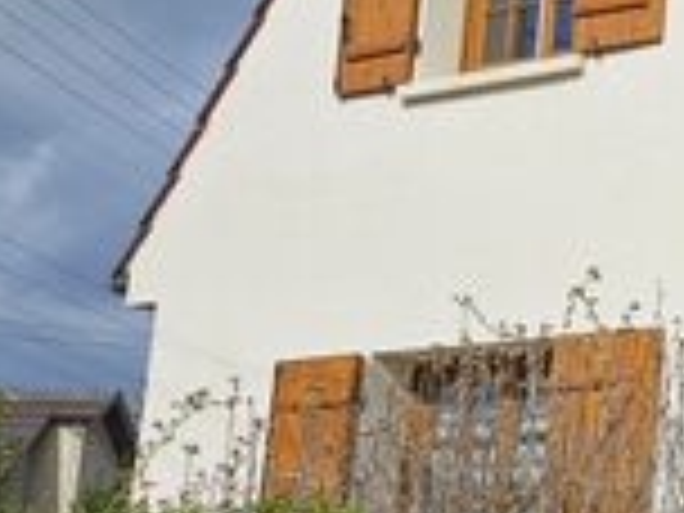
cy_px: 387
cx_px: 1300
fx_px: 1798
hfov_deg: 17.0
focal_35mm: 91
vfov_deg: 16.2
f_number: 1.8
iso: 25
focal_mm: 5.4
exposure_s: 1/3550
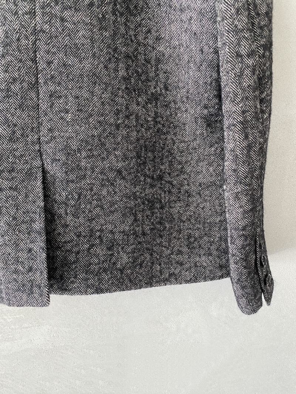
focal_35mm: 26
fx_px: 296
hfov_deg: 53.1
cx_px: 148
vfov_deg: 67.3
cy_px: 197
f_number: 1.8
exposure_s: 1/60
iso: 320
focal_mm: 4.25
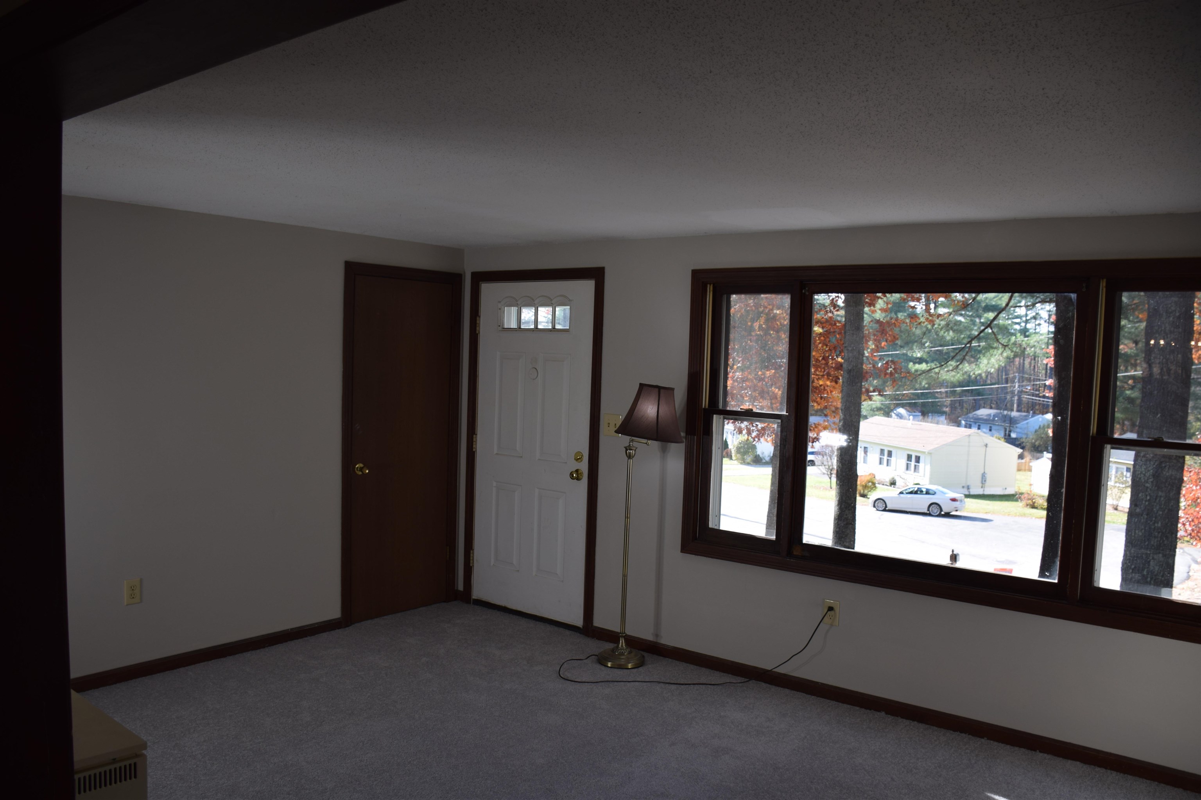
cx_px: 600
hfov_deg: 67.4
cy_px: 400
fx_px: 901
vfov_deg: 47.9
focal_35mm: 27
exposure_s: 1/80
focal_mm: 18
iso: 100
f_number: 4.5
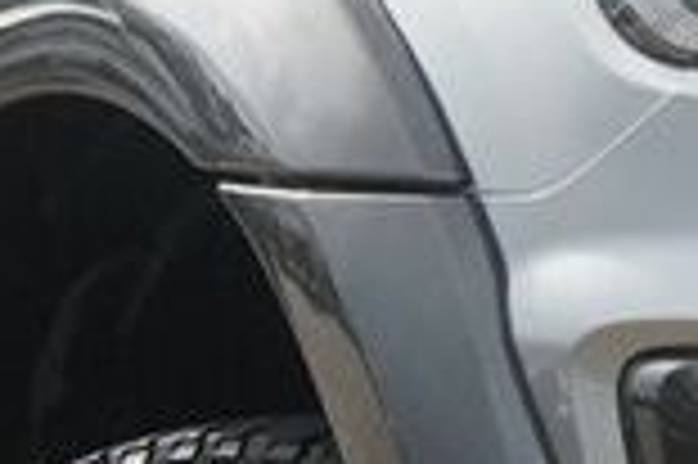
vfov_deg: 1.3
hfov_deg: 2.0
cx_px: 675
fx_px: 19833
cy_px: 81
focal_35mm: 1024
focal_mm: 88
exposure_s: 1/1000
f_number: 7.1
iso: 800
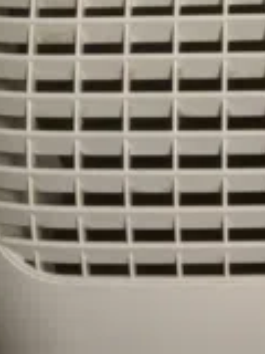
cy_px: 239
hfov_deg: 21.7
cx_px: 274
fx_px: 663
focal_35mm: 65
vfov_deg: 29.6
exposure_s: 1/60
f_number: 1.8
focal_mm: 4.25
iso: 400
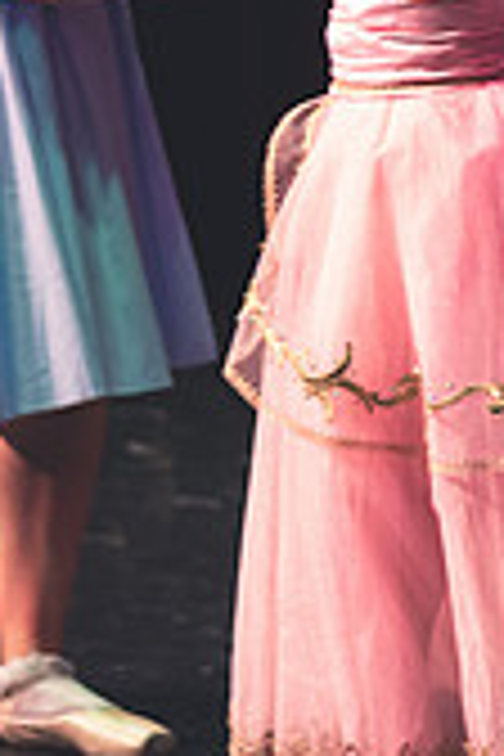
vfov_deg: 5.4
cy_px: 166
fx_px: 8000
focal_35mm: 381
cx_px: 1009
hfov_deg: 3.6
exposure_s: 1/250
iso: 1600
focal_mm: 95
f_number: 2.8
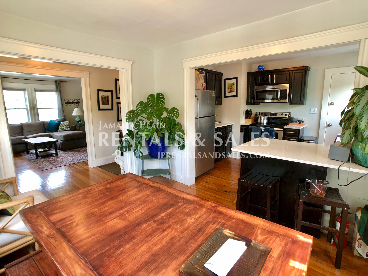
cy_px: 138
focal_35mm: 28
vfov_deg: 49.7
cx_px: 184
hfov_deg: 63.4
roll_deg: +1.4
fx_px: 298
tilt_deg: -8.7
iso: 40
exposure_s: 1/30
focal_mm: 3.99
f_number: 1.8
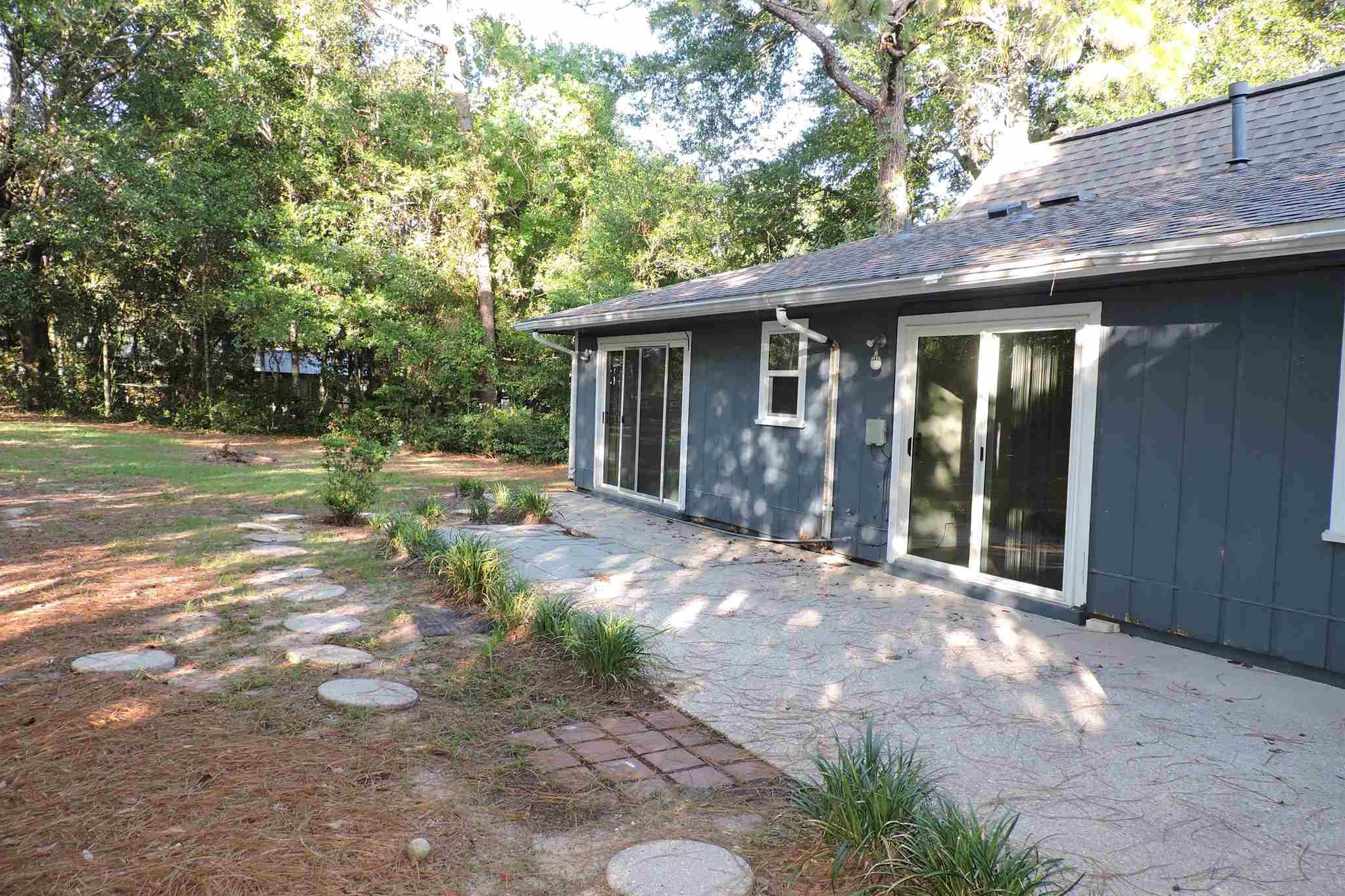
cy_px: 460
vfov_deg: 51.3
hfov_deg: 71.5
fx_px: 934
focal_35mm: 25
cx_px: 672
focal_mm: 4.3
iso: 180
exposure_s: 1/80
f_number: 3
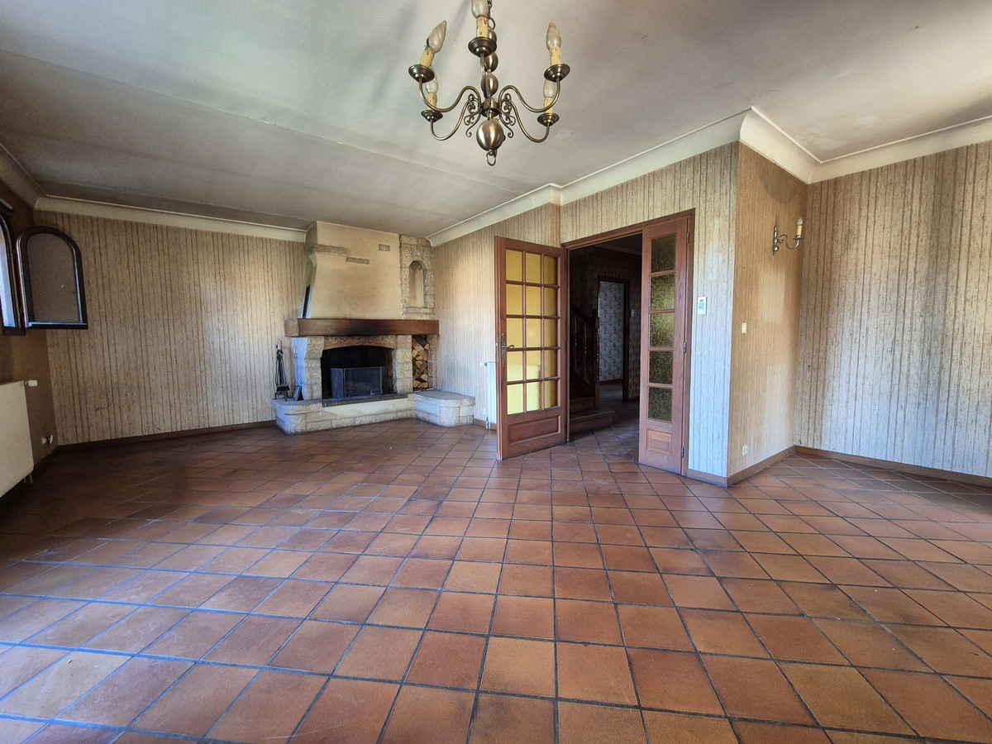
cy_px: 372
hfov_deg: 106.2
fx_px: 373
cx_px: 496
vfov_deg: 89.9
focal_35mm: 13
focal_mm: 2.2
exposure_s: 1/50
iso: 400
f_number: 2.2
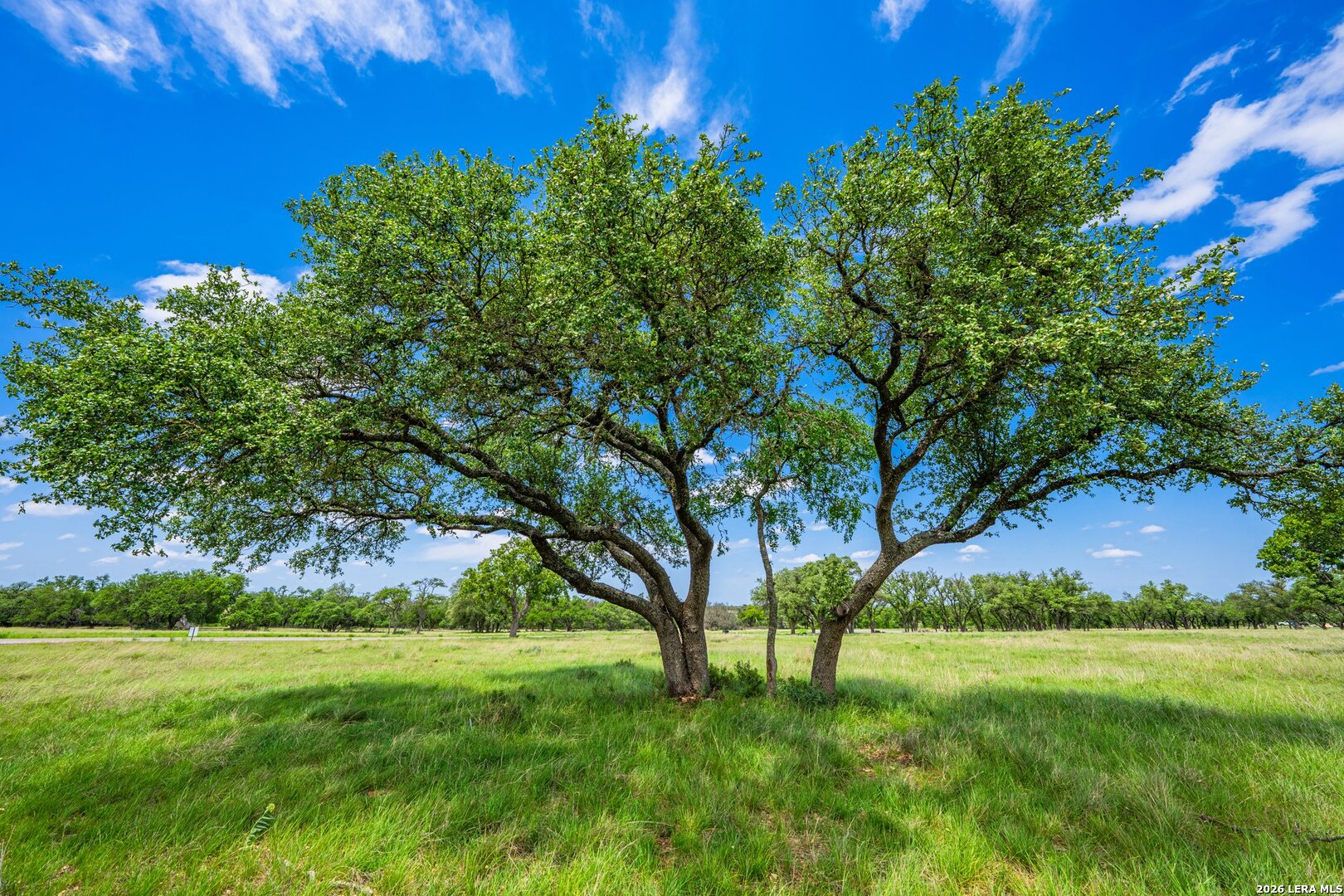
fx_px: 448
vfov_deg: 90.0
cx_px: 672
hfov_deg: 112.6
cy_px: 448
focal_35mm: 12
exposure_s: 1/160
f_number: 10
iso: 100
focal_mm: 12
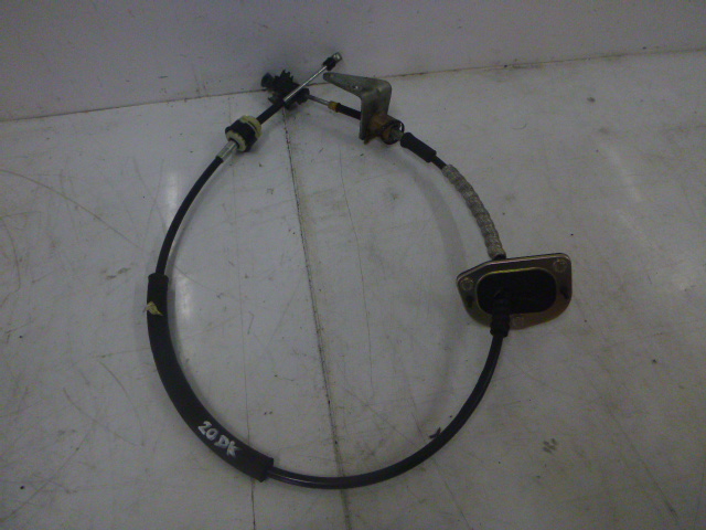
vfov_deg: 54.9
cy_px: 265
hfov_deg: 69.4
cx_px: 353
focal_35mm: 25
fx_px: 510
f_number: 3.9
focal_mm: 4.5
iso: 400
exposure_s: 1/50
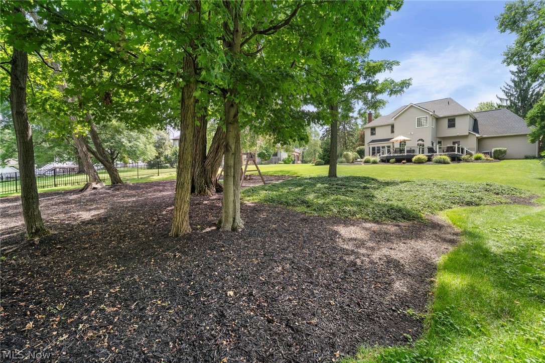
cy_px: 182
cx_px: 272
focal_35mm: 16
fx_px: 242
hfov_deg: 96.8
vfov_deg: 73.7
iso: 250
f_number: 8
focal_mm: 16
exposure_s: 1/20
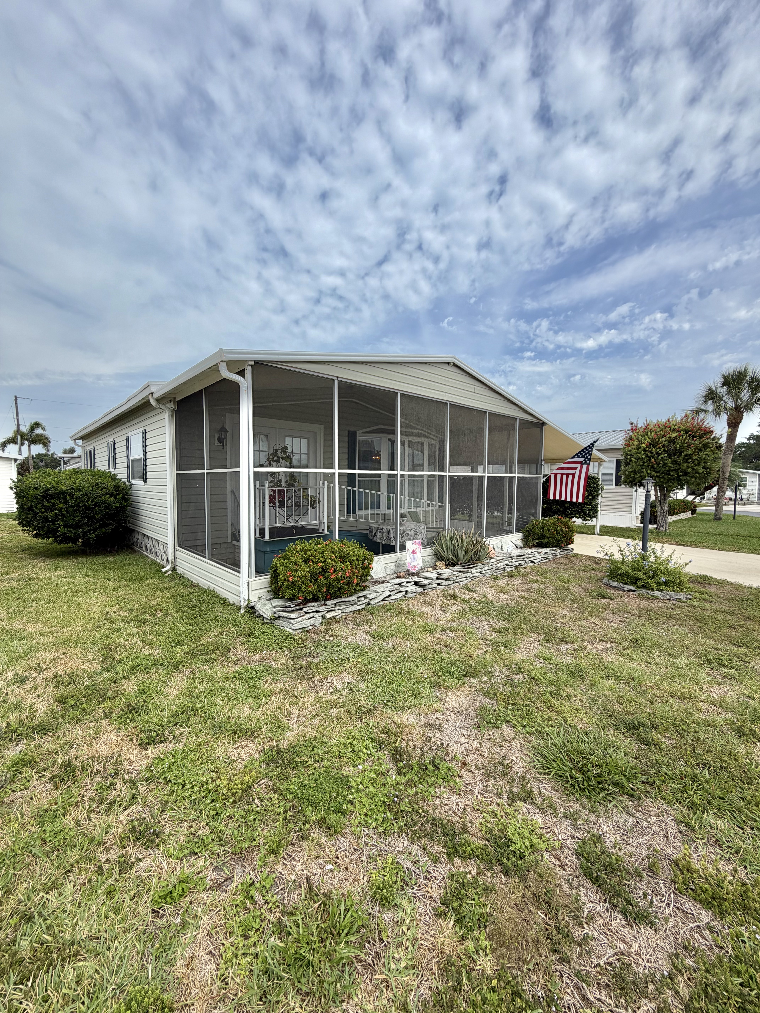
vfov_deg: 102.1
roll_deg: -0.7
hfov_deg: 85.7
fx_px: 410
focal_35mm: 14
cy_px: 506
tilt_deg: -3.5
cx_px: 380
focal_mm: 2.22
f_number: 2.2
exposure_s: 1/1068
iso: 20
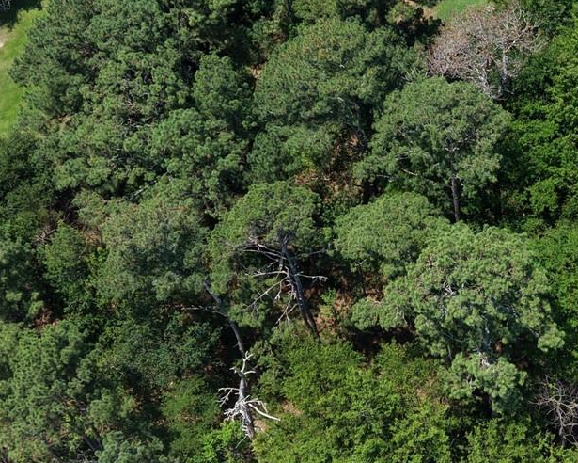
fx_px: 1334
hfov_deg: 24.2
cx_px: 438
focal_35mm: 78
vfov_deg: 19.4
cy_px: 79
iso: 100
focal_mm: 8.67
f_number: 1.8
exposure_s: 1/320
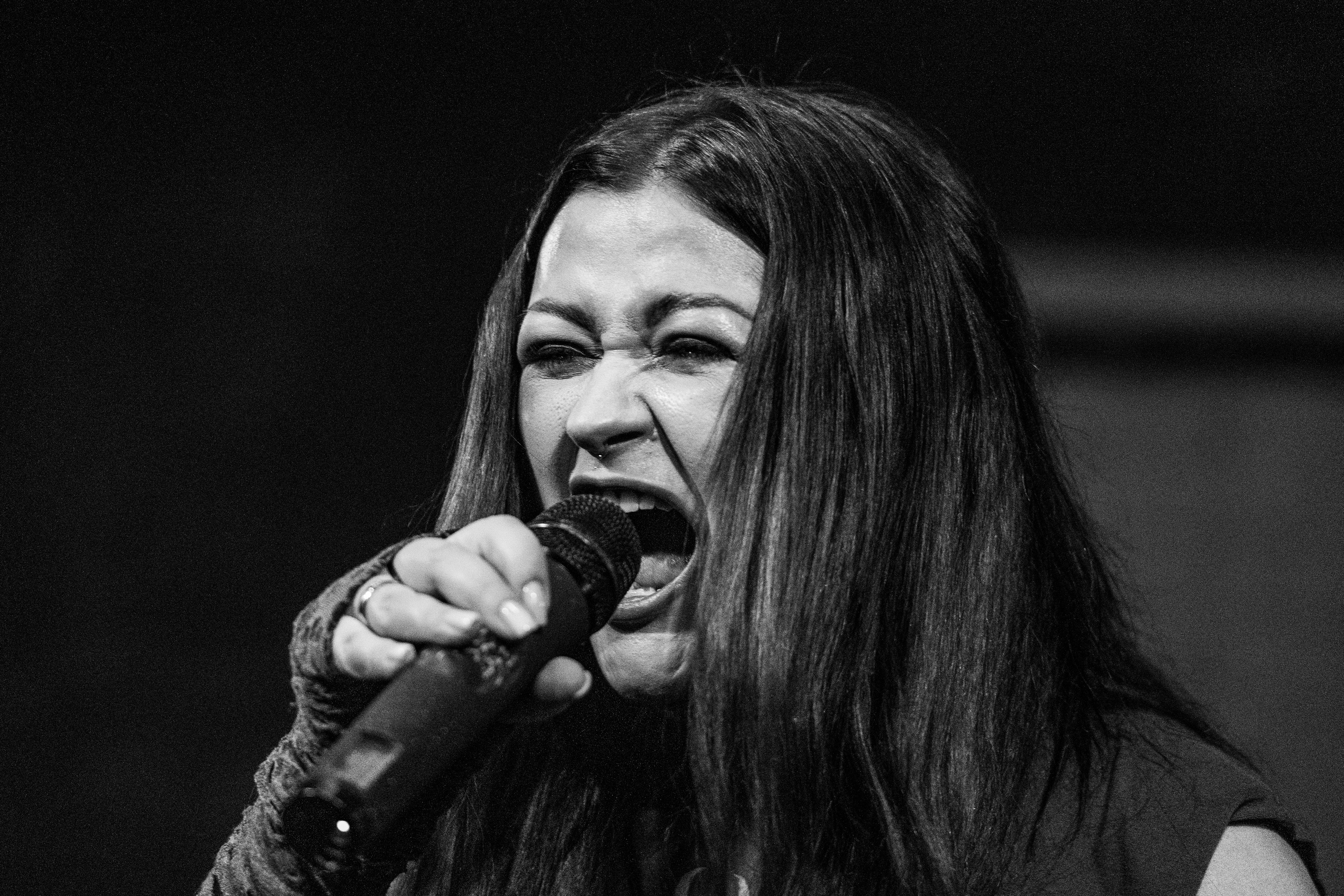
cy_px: 354
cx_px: 648
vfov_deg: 8.9
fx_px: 5735
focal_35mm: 154
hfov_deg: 13.4
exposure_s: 1/160
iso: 6400
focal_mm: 127
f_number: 2.8
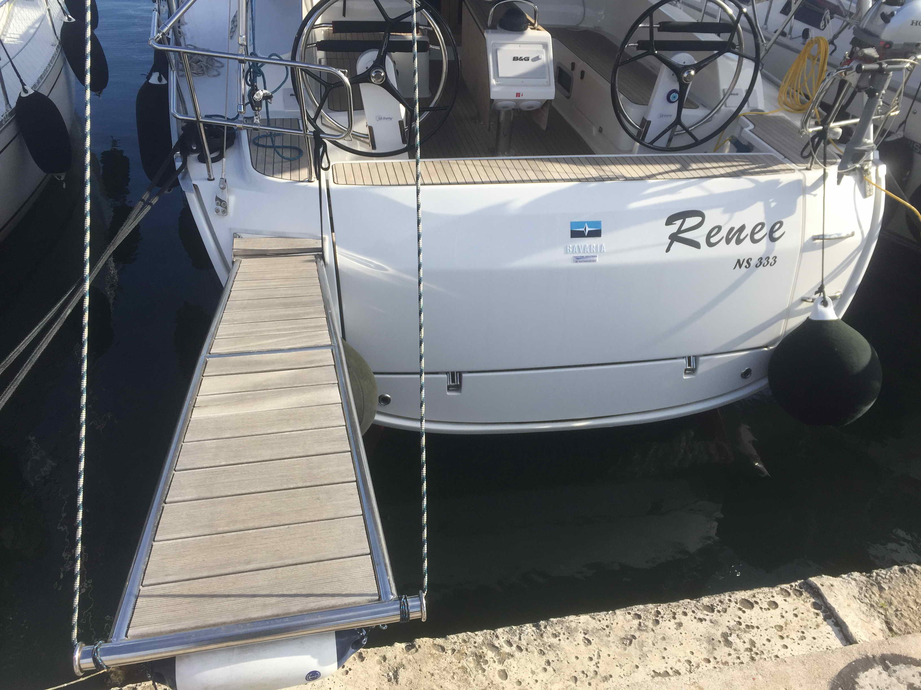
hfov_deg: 61.7
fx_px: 772
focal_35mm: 29
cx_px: 460
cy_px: 345
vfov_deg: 48.2
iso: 32
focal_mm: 4.15
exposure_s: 1/1163
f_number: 2.2
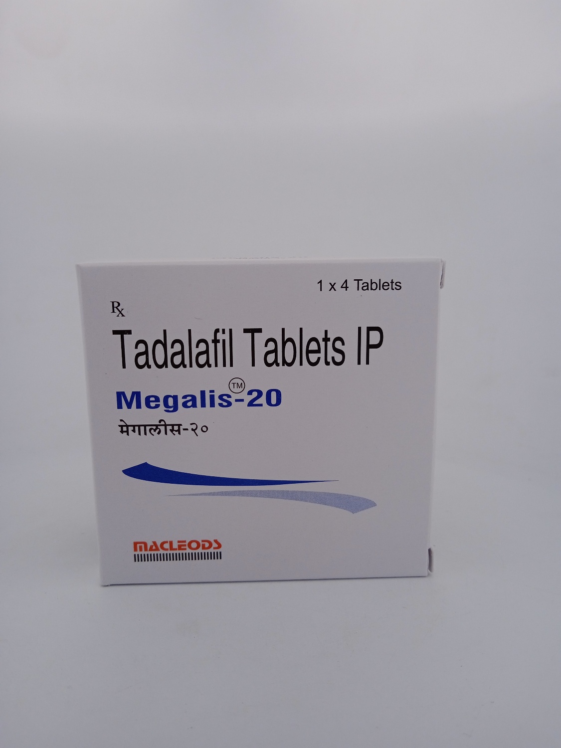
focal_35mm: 28
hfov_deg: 49.7
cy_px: 374
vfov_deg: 63.4
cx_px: 280
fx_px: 605
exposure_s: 1/224
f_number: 2.2
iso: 111
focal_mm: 3.43
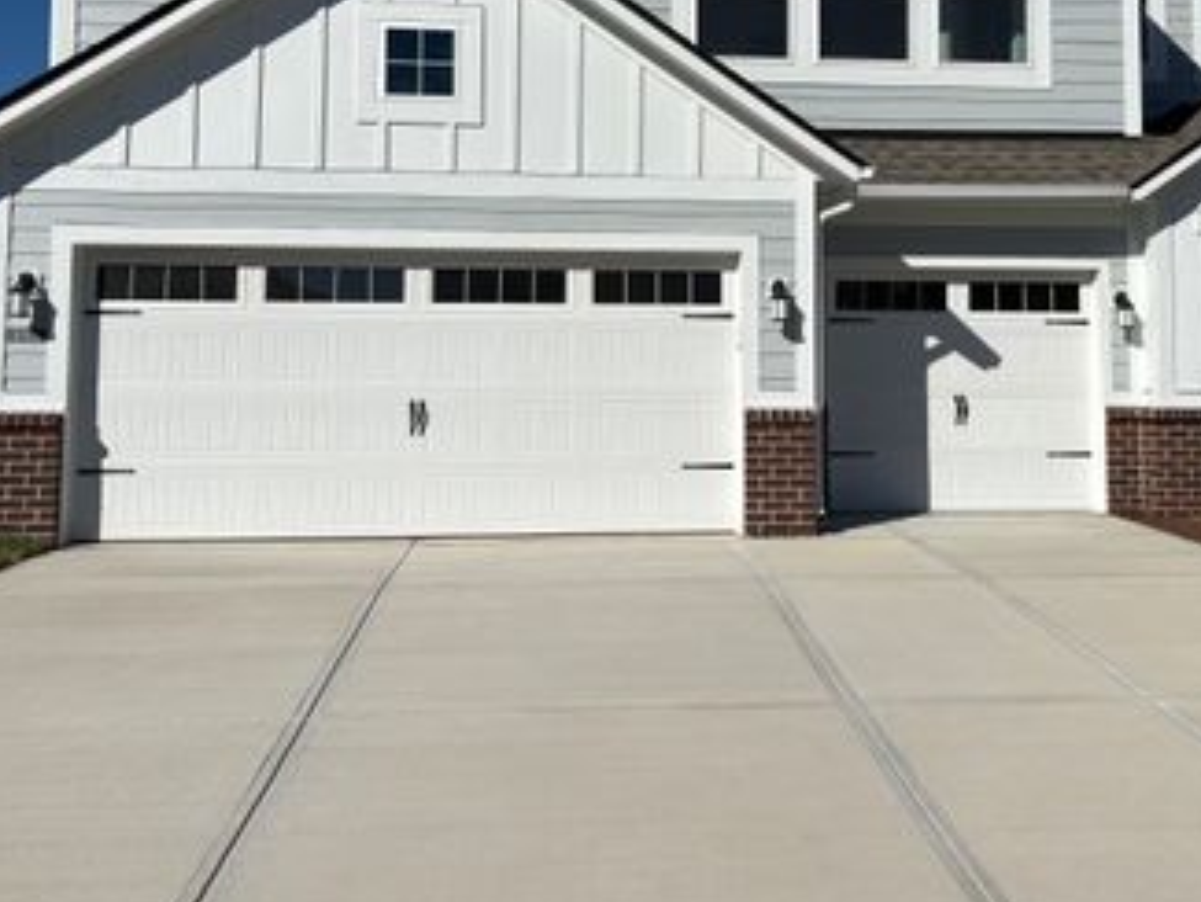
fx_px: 1388
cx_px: 728
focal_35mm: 40
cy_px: 257
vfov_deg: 35.4
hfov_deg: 46.5
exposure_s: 1/10101
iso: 50
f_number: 1.6
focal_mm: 5.96
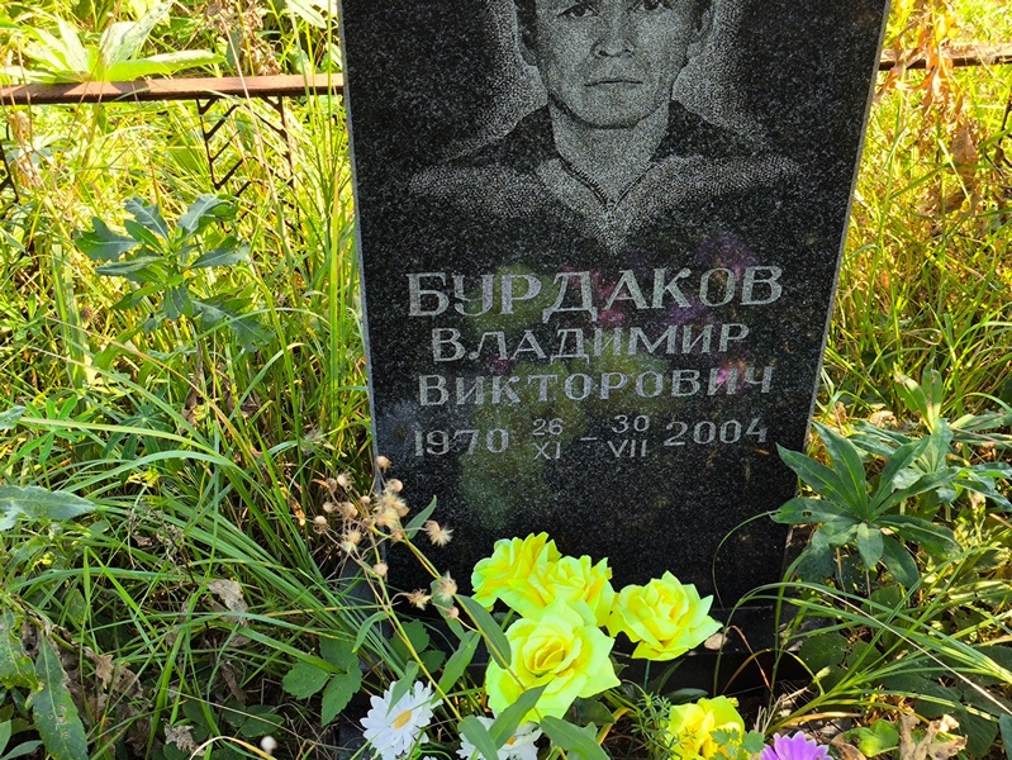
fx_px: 1462
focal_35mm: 50
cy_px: 380
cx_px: 506
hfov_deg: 38.2
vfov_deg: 29.1
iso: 50
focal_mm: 4.71
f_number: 1.7
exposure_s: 1/120
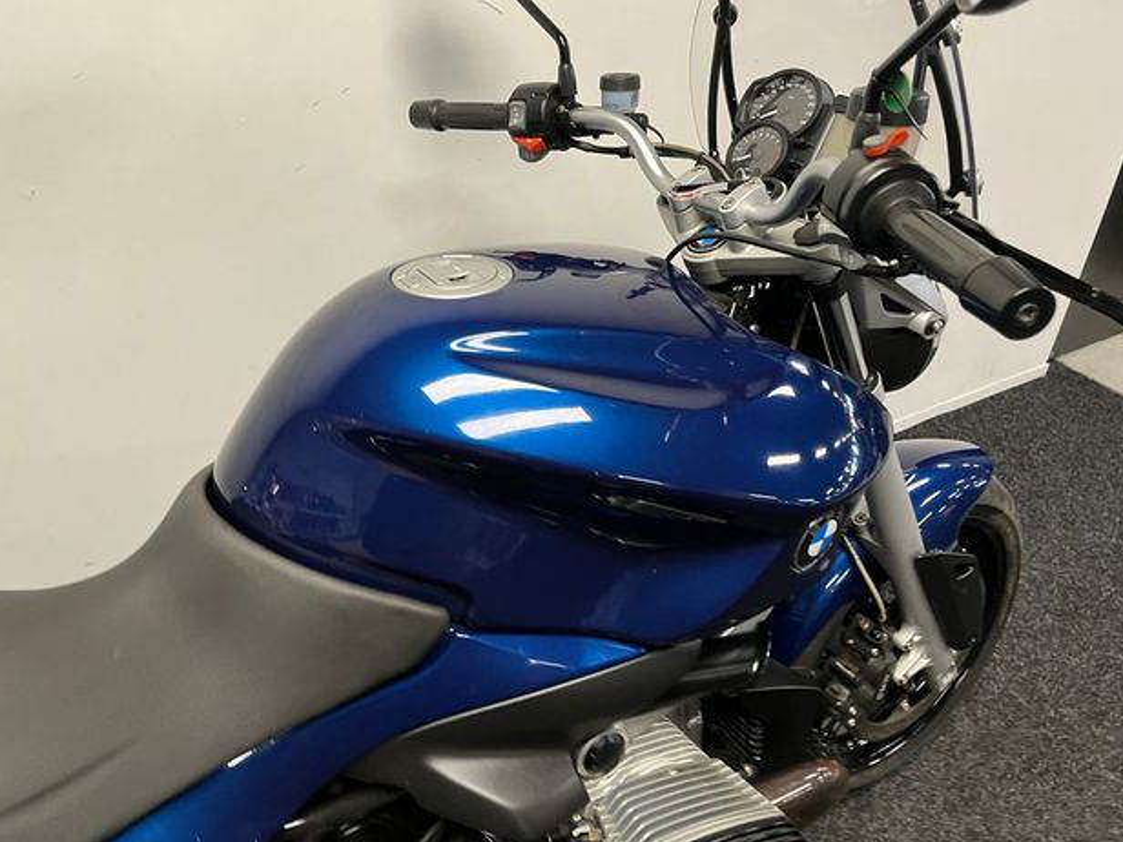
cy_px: 406
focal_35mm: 27
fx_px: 876
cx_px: 569
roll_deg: +0.6
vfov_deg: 51.3
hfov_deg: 65.3
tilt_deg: -39.6
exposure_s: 1/50
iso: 160
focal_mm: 5.1
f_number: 1.6
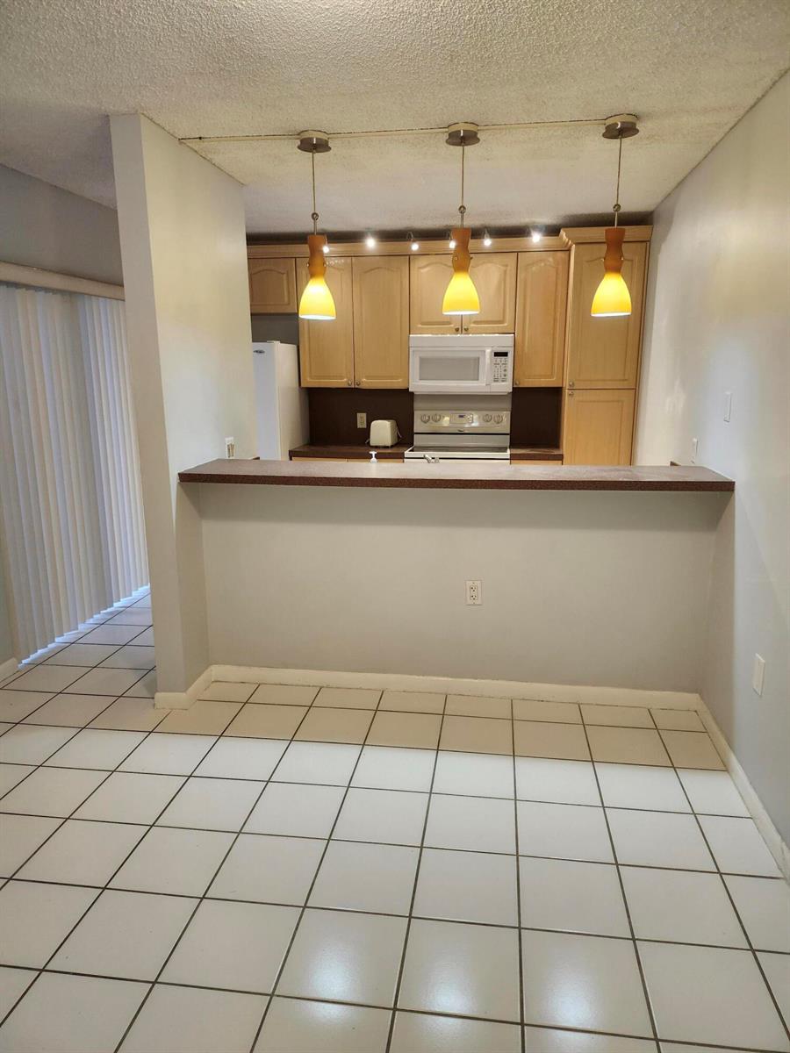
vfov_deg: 73.9
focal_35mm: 23
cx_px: 395
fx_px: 700
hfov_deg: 58.9
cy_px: 526
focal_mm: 5.54
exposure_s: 1/120
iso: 200
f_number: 1.8
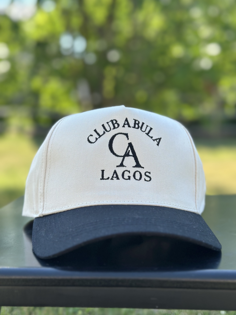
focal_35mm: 48
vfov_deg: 39.7
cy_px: 158
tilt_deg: -6.7
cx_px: 118
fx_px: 436
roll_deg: -0.9
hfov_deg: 30.3
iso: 100
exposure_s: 1/1721
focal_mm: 6.86
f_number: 1.78
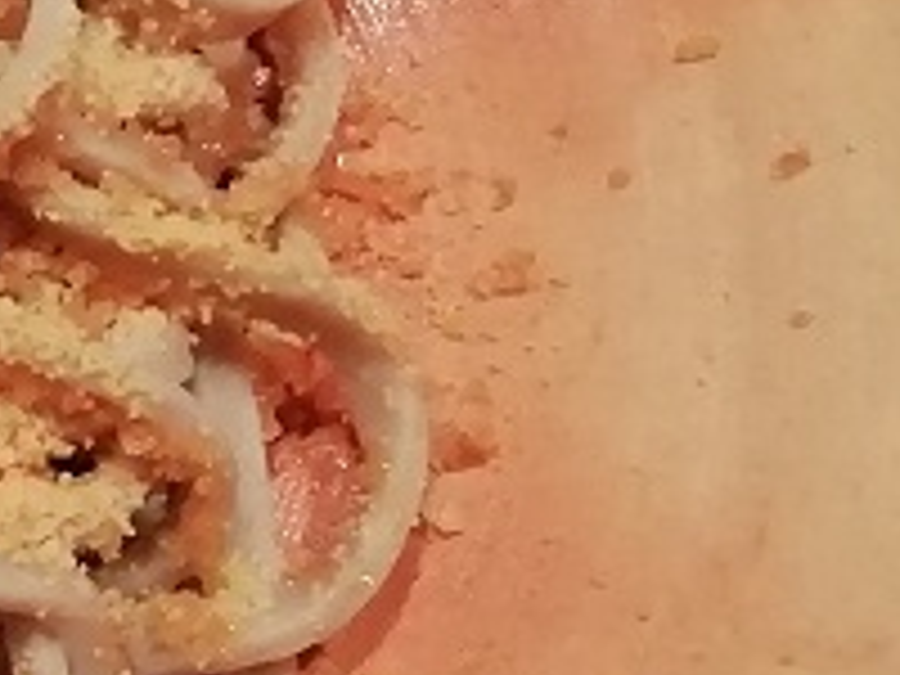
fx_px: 2808
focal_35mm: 108
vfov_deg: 13.7
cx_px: -562
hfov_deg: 16.2
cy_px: 346
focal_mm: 3.46
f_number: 2.2
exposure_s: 1/15
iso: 320
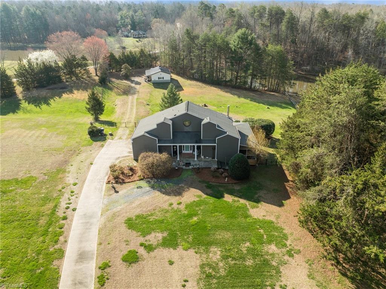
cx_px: 193
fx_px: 267
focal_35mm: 24
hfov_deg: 71.6
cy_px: 144
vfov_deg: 56.7
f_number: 2.8
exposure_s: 1/1250
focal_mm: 12.29
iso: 210
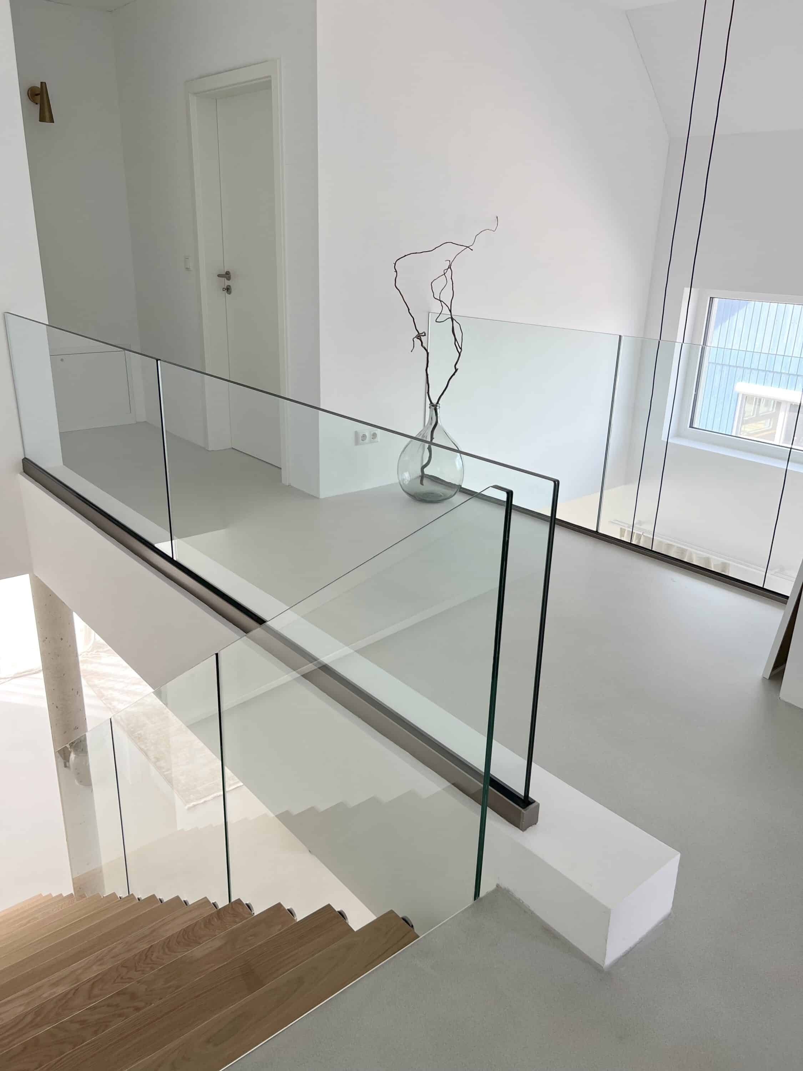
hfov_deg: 53.1
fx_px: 804
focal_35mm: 26
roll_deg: -1.5
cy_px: 536
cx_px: 402
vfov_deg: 67.3
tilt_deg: -19.8
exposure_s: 1/148
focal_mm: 5.7
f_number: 1.5
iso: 40
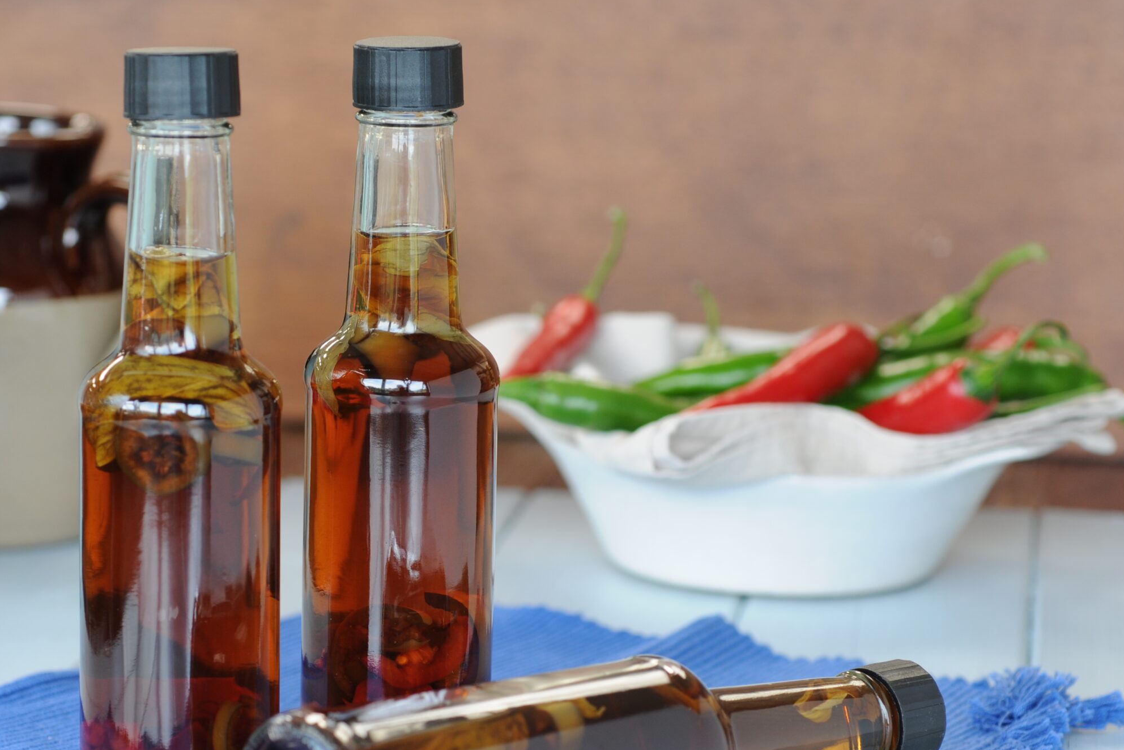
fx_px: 3622
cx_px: 461
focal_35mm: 116
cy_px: 467
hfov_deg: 17.6
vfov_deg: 11.8
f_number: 5
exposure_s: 1/30
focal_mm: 60
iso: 200
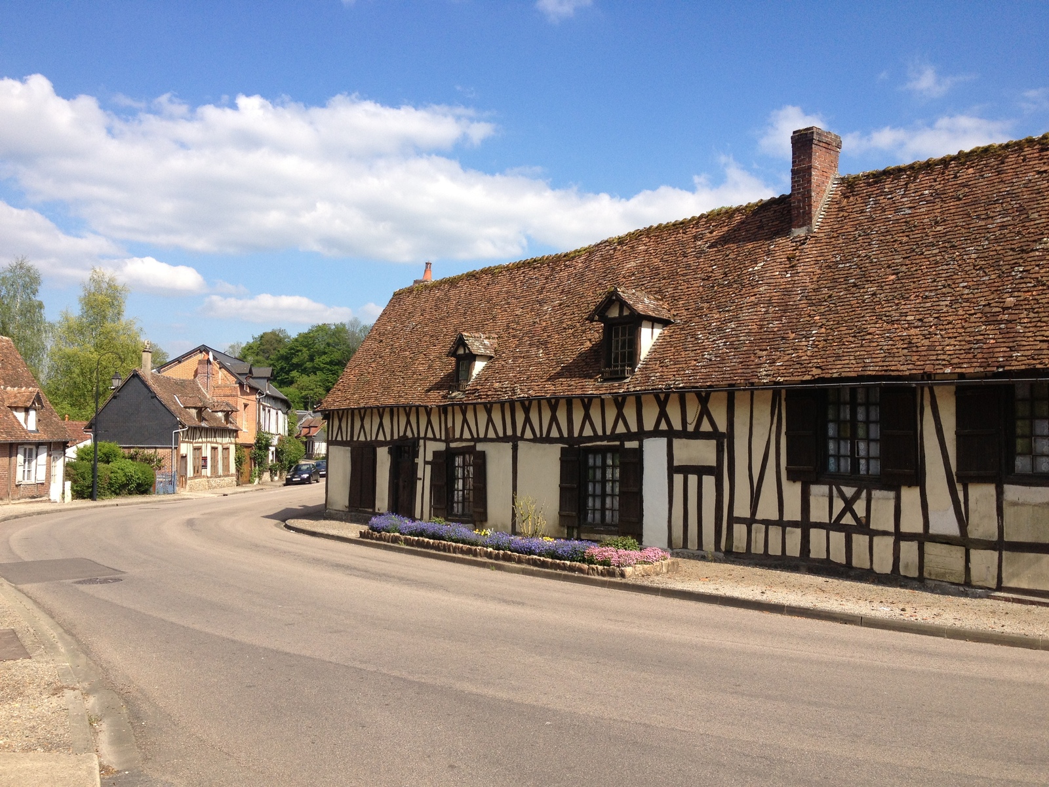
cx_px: 524
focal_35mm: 35
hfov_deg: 52.6
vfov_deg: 40.7
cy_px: 394
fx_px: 1061
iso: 50
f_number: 2.4
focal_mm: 4.28
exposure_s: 1/1534
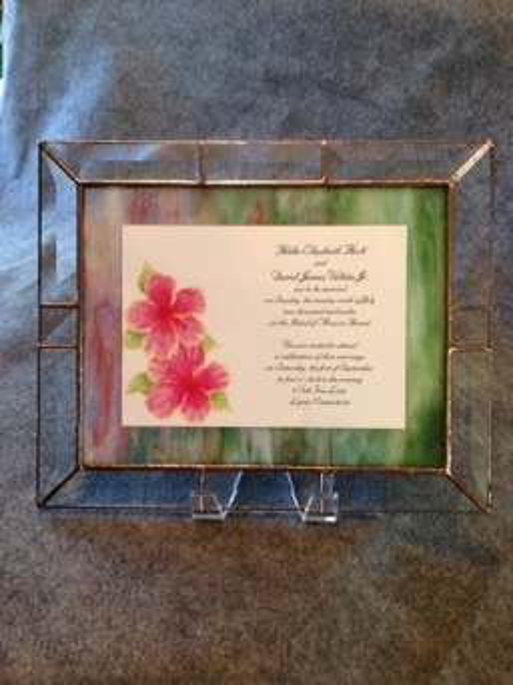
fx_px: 692
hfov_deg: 40.7
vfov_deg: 52.7
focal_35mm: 35
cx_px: 256
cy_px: 342
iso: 50
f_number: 2.4
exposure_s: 1/15
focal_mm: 4.28
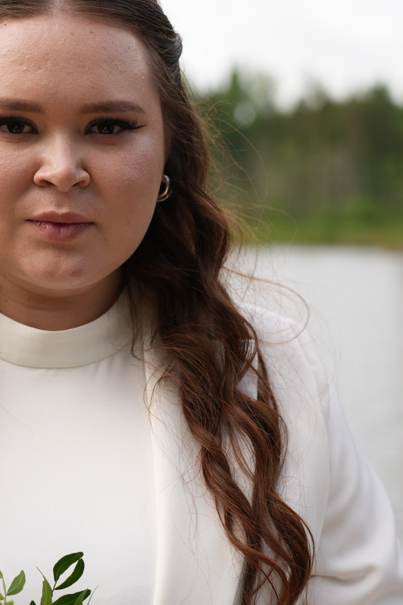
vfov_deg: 21.9
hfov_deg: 14.6
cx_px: 87
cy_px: 356
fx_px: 1562
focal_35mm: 93
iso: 125
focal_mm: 46
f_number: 2.8
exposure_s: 1/1000
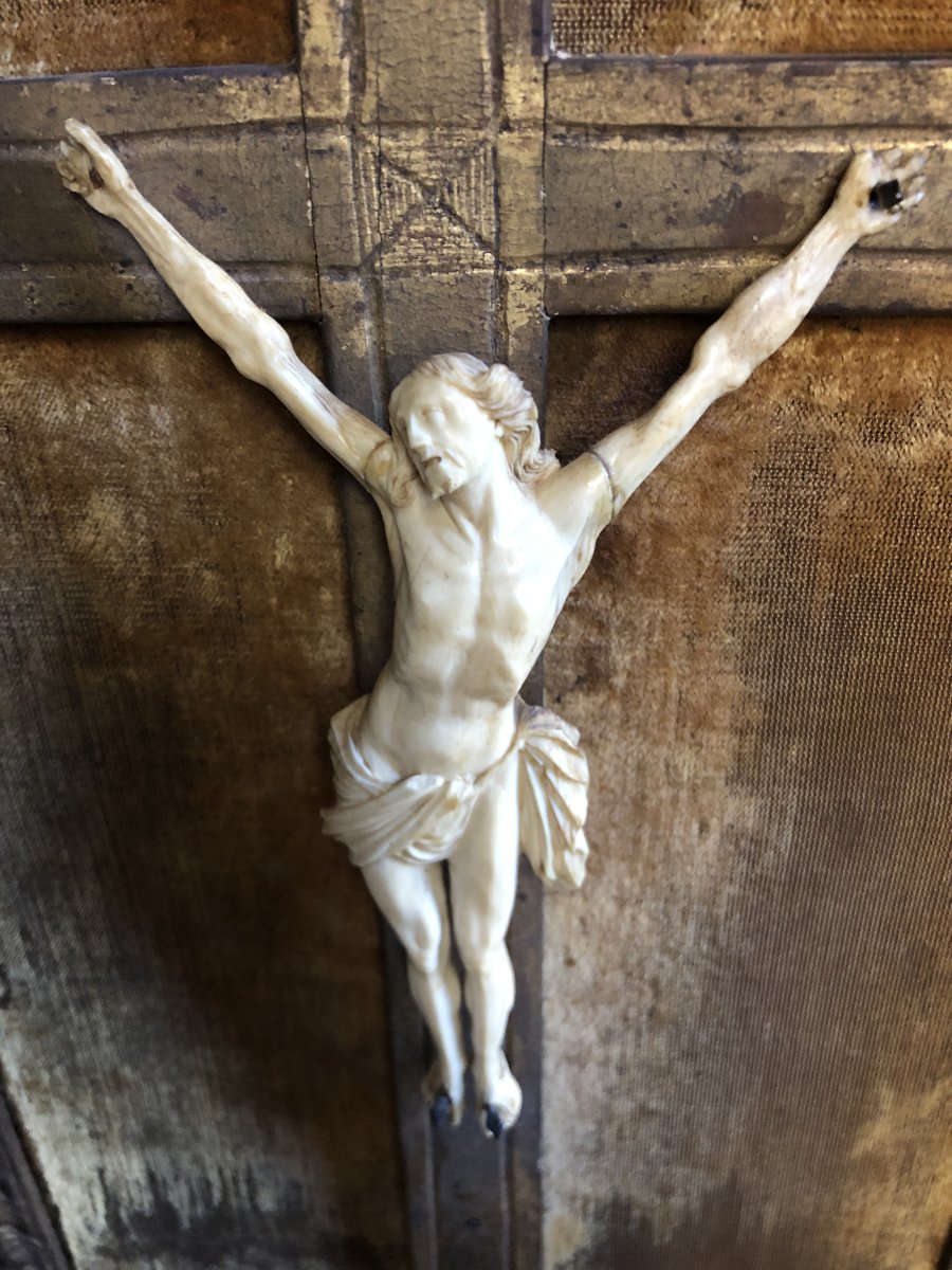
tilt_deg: -36.1
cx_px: 476
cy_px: 635
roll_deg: +4.0
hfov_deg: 49.7
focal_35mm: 28
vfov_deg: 63.4
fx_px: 1027
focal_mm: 4
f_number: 1.8
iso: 100
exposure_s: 1/9
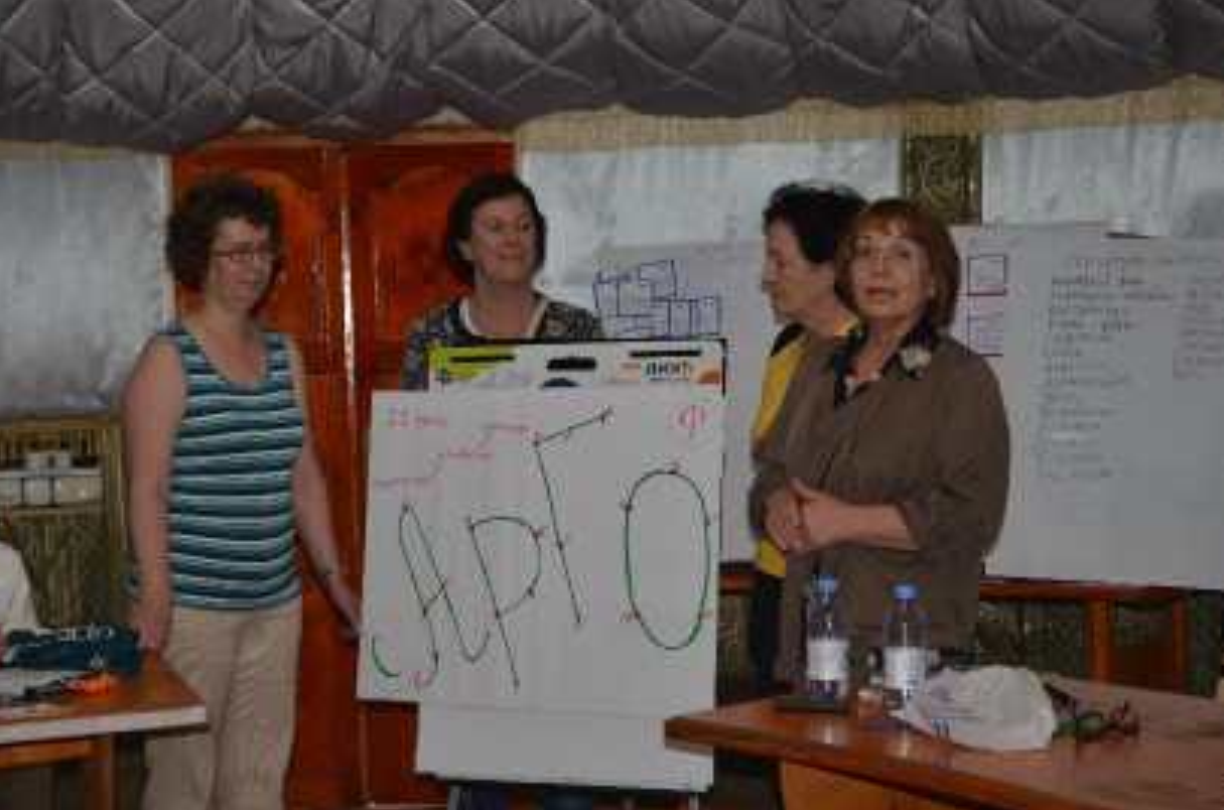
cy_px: 396
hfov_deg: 28.9
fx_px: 2374
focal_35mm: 70
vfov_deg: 19.4
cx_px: 547
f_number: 5.3
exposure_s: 1/60
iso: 800
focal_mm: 42
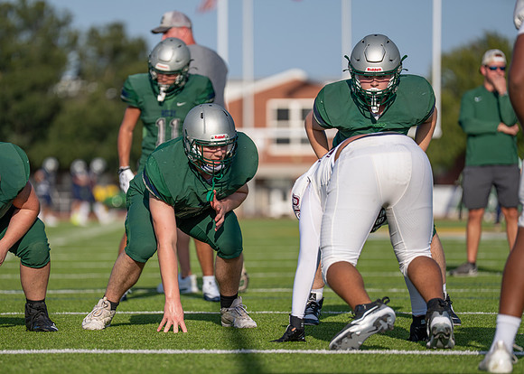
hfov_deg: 8.7
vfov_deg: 6.2
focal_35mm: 231
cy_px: 204
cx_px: 216
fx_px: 3432
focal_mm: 200
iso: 160
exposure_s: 1/3200
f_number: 2.8
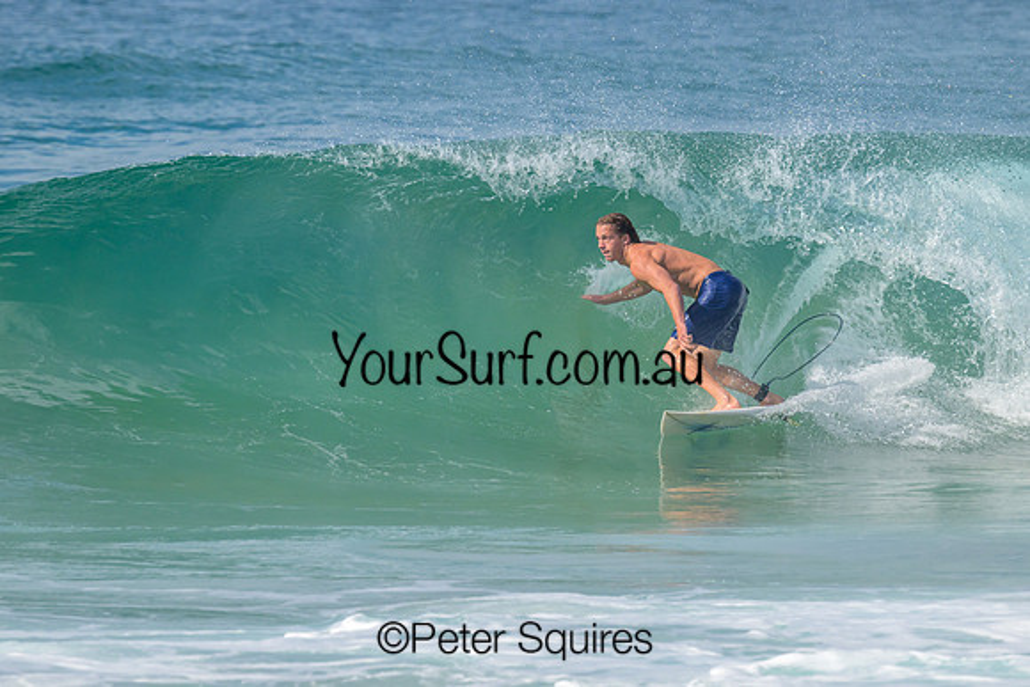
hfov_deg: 3.0
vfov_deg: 2.0
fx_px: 19768
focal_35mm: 691
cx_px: 592
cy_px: 292
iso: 800
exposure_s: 1/2000
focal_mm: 560
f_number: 11
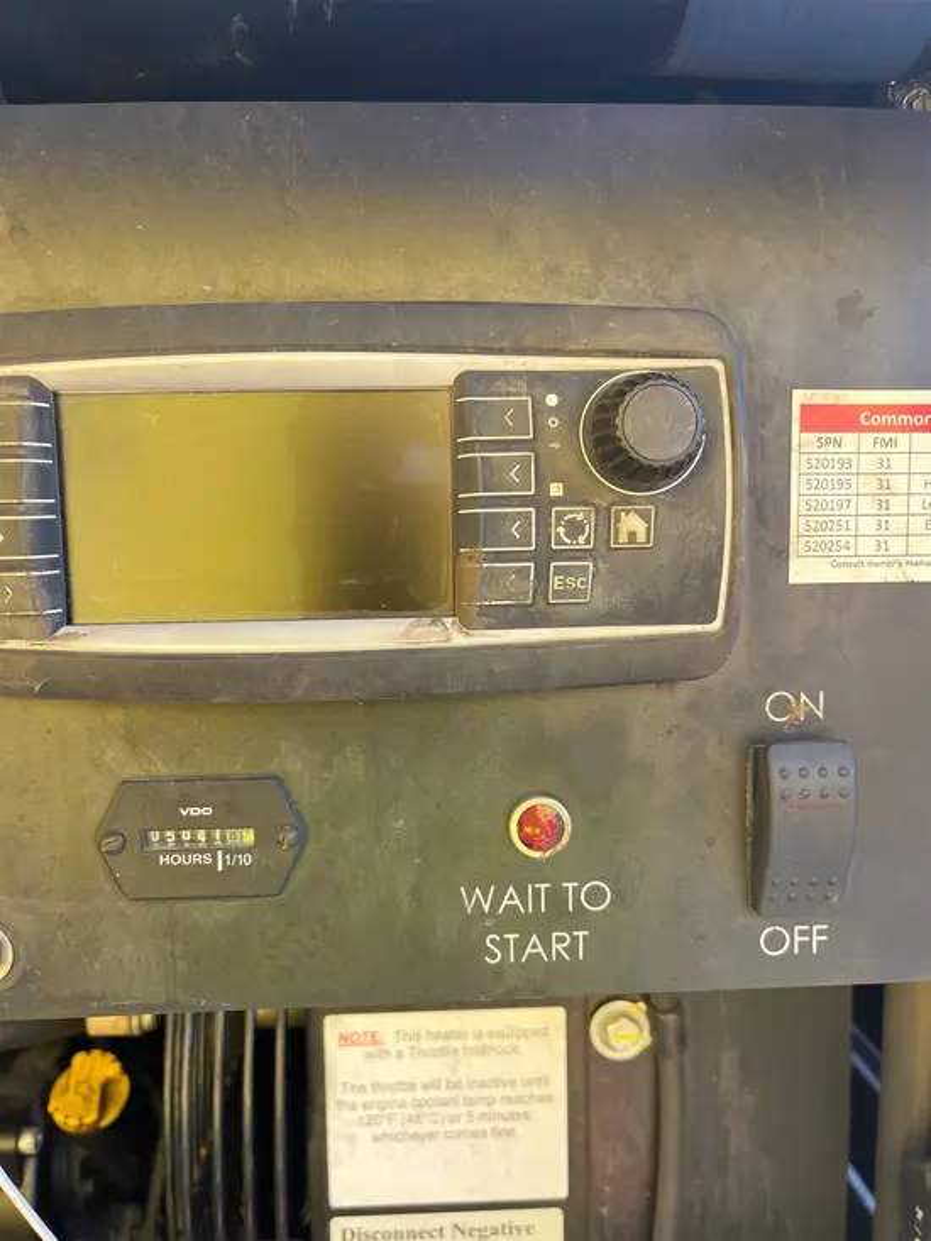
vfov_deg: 67.3
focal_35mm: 26
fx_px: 932
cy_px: 620
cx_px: 466
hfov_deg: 53.1
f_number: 1.6
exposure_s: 1/254
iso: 40
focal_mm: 5.1
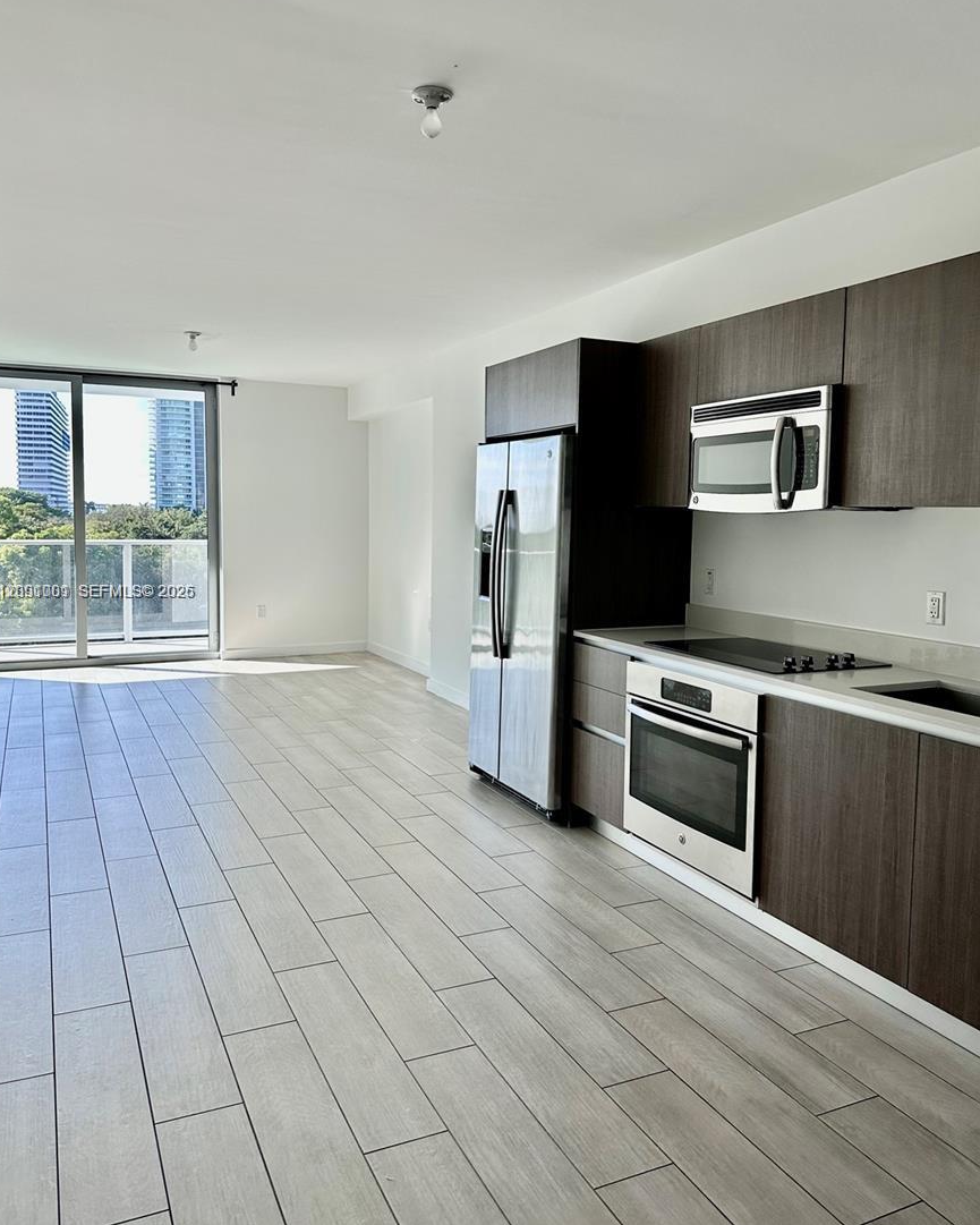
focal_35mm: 26
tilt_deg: -4.8
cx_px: 494
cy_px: 593
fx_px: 943
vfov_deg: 66.0
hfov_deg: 54.9
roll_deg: -1.2
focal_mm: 6.86
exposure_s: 1/303
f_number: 1.78
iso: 80
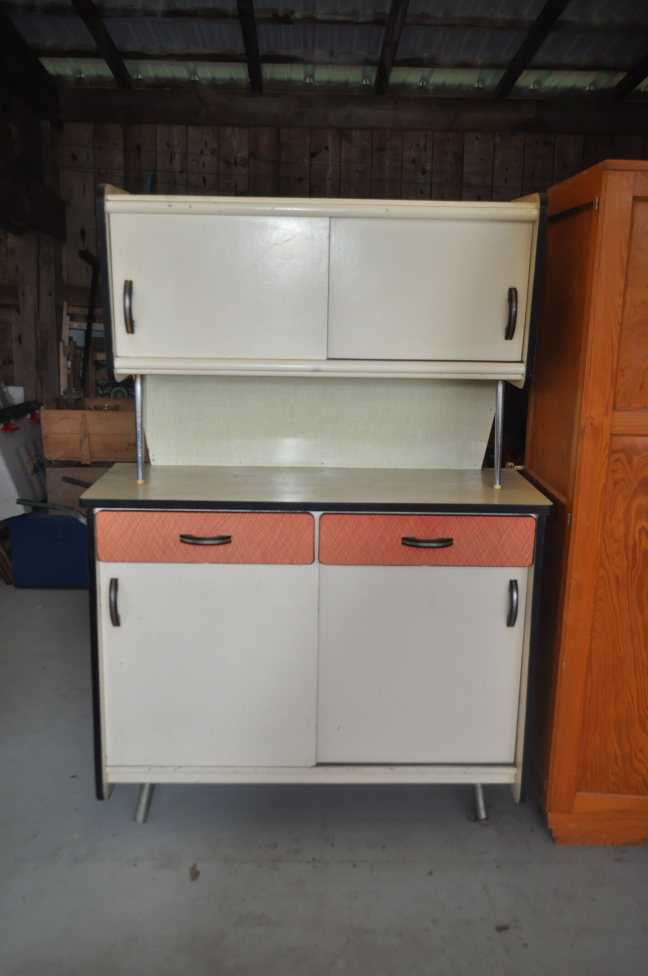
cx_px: 324
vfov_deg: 62.0
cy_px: 488
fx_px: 812
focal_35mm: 30
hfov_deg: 43.5
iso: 800
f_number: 3.8
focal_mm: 20
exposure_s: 1/60
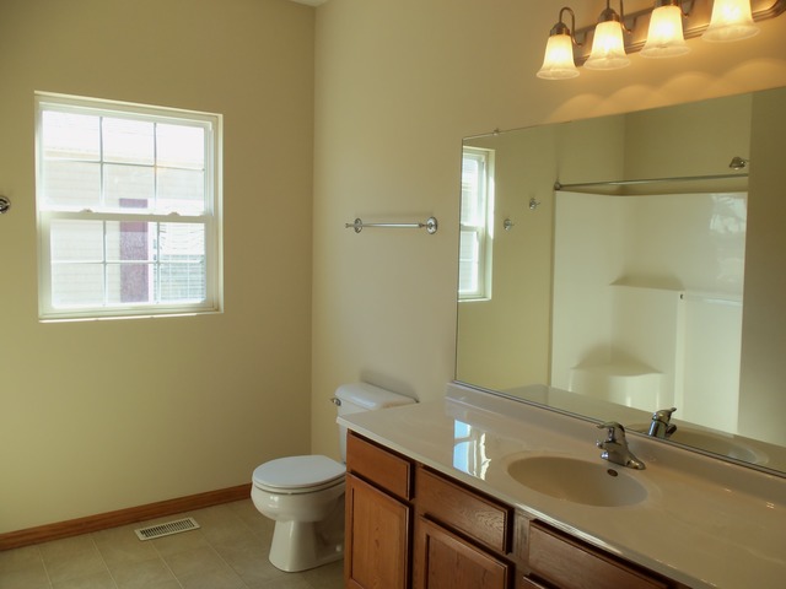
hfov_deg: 61.7
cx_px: 393
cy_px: 294
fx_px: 658
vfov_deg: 48.2
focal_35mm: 29
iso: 80
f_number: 3.4
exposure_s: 1/60
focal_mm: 5.2
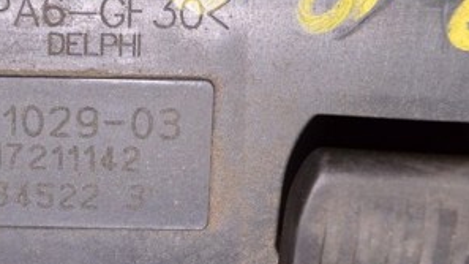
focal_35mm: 88
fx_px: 1094
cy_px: 92
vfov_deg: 13.7
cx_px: 71
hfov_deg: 23.7
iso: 1600
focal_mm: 26
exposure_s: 1/200
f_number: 8
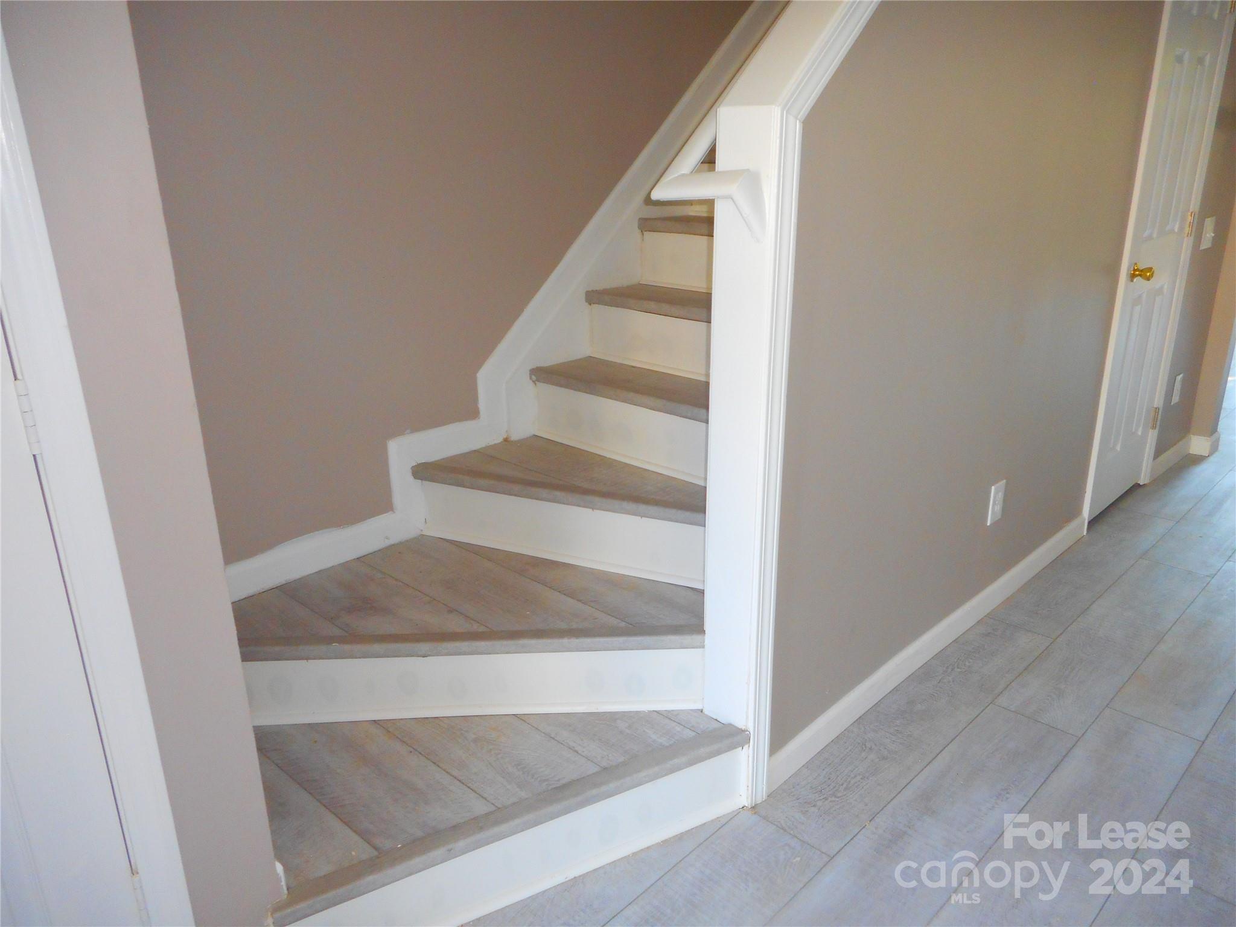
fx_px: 893
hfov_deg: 69.4
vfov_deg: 54.9
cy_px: 464
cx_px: 618
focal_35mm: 25
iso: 200
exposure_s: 1/25
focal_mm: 4.5
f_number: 3.7
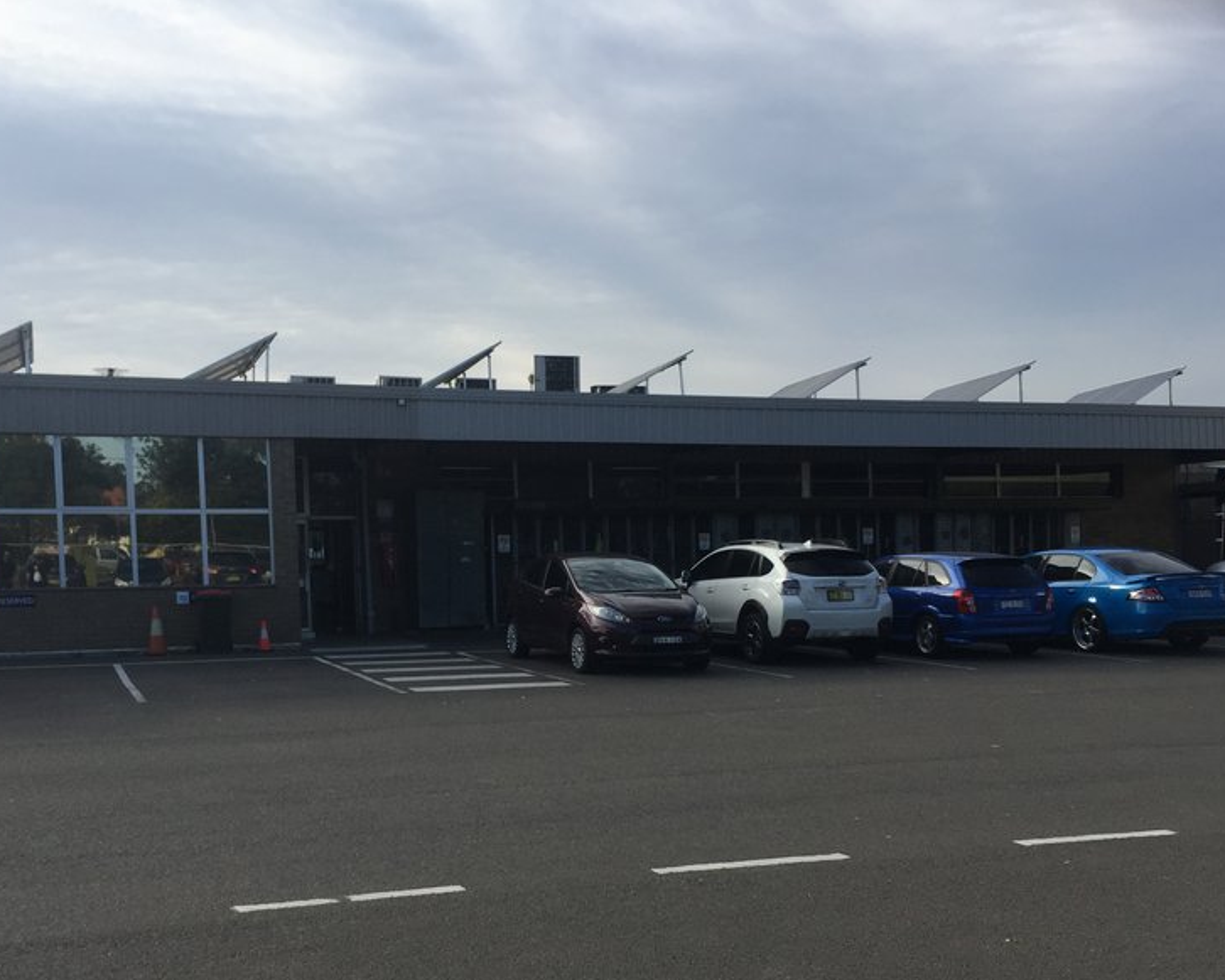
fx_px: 1414
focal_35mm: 39
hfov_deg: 46.8
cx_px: 552
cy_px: 626
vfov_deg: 37.9
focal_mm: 4.15
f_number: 2.2
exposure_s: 1/1412
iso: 32
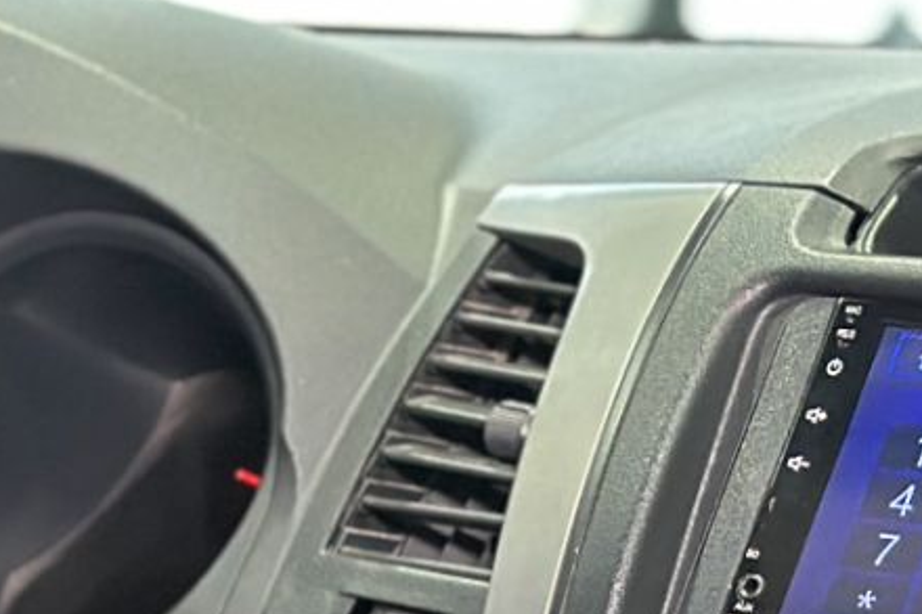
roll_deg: -0.4
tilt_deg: -14.9
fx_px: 5581
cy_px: 1127
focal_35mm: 218
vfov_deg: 6.2
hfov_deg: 9.4
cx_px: -10
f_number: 1.78
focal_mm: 6.86
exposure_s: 1/40
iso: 500
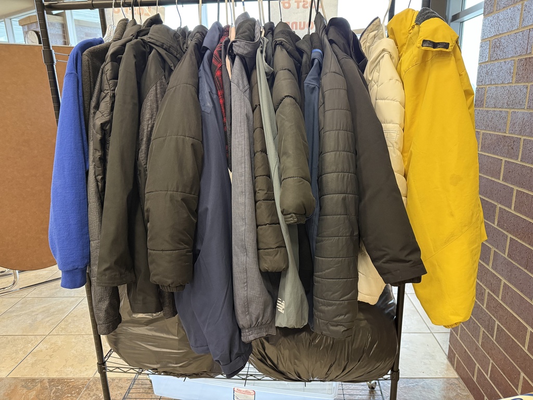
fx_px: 370
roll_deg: +2.0
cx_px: 266
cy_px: 200
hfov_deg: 71.6
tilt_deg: -14.2
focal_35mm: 24
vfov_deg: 56.8
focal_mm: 6.76
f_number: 1.78
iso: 400
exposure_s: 1/60
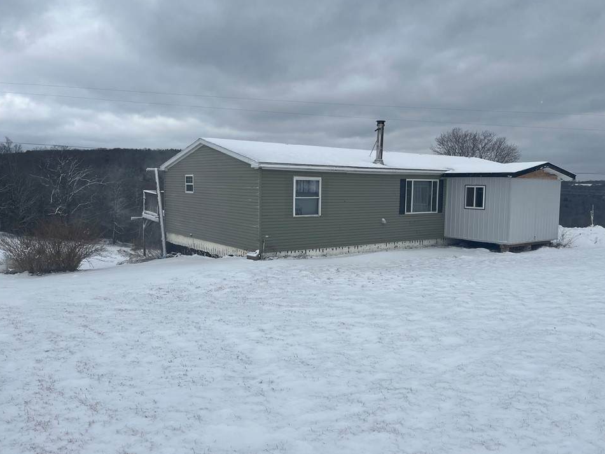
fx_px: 489
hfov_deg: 63.4
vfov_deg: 49.7
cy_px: 229
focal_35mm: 28
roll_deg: -0.2
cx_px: 319
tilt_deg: -4.6
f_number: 1.6
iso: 50
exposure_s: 1/6173
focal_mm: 5.1
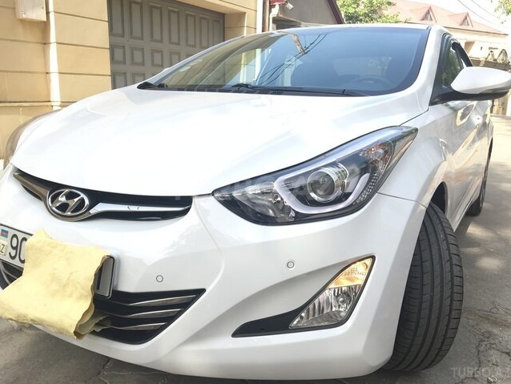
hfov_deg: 59.9
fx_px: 443
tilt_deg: -13.4
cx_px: 251
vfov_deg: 46.8
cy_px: 188
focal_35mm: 30
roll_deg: -1.4
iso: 25
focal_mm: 4.15
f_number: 2.2
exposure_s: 1/343
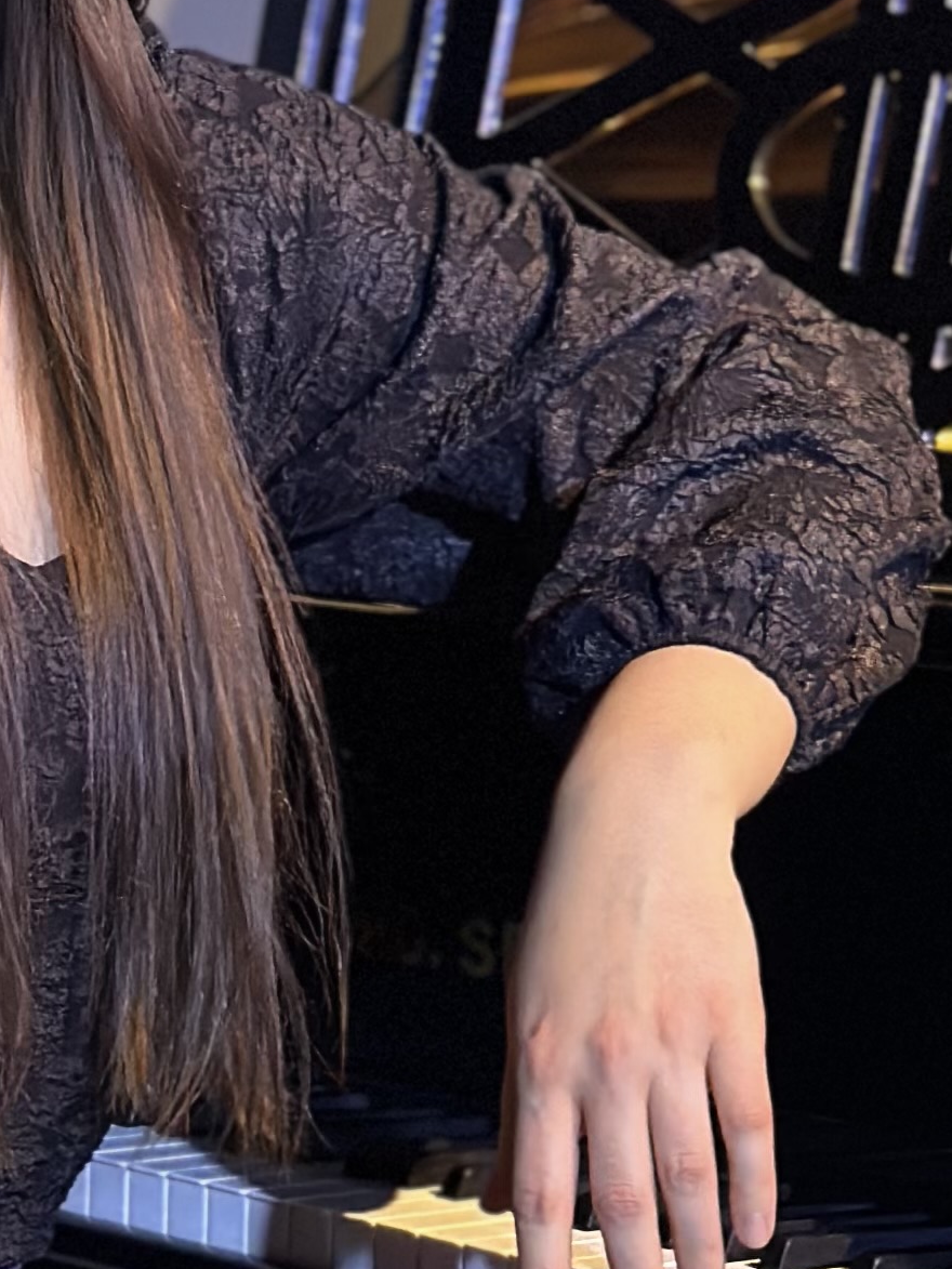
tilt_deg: -5.2
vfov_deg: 12.0
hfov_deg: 9.0
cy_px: 650
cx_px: 74
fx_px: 6049
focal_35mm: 165
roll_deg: -0.3
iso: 320
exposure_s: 1/50
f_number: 1.78
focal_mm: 6.86
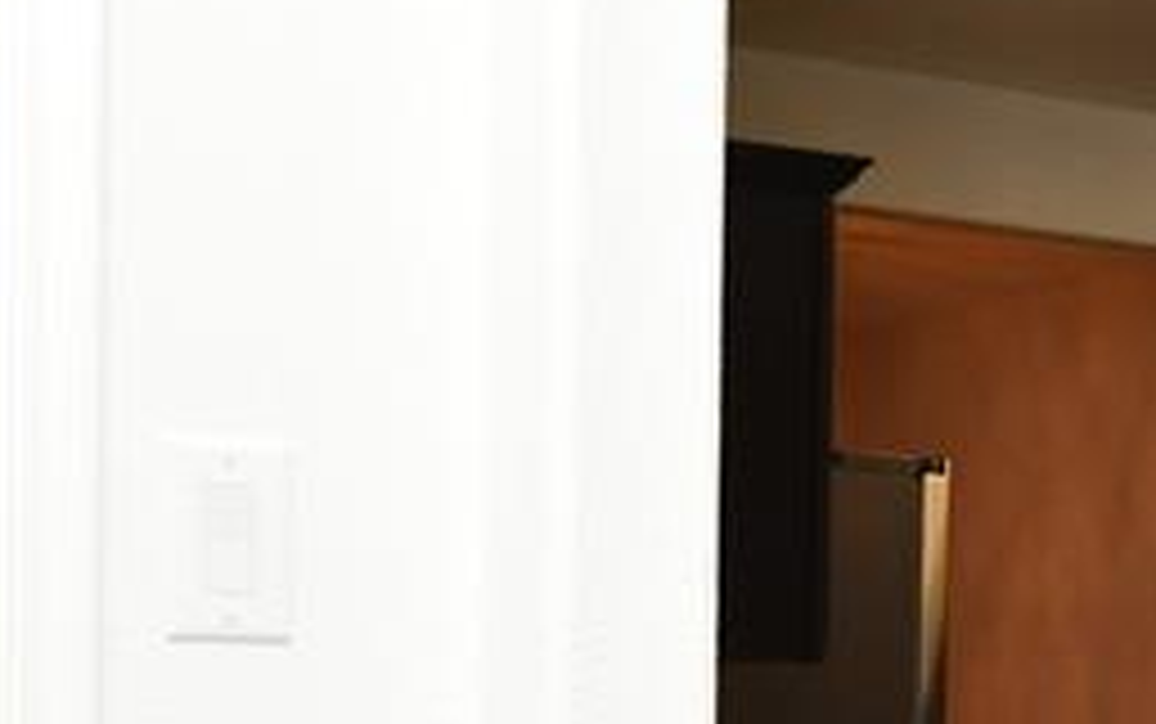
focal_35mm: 73
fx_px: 2301
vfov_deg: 17.2
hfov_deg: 27.5
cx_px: 967
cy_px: 823
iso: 1250
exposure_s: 1/60
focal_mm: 12
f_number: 8
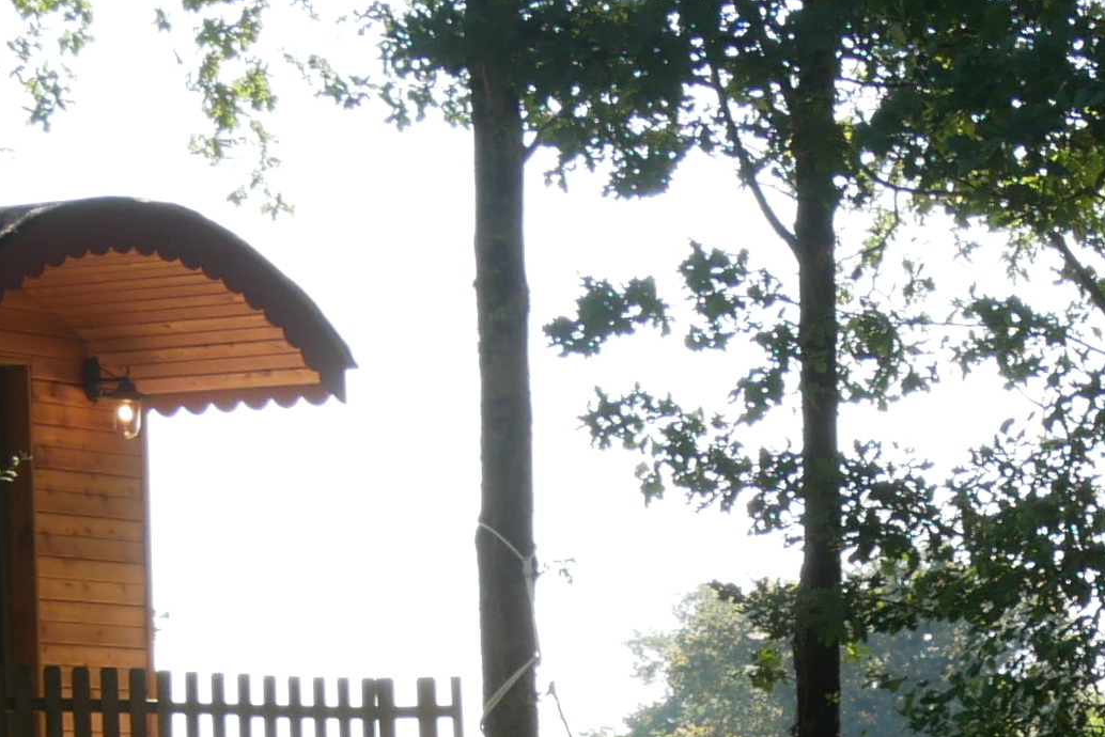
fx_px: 5956
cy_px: 1360
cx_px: 1151
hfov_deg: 10.5
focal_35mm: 194
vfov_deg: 6.9
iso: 200
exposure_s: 1/100
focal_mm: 21
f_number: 8
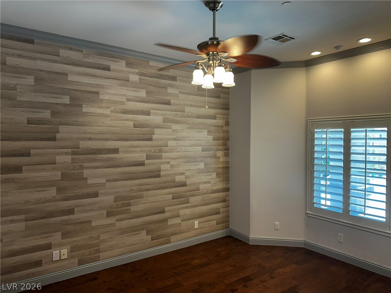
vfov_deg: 56.8
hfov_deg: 71.6
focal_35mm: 24
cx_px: 196
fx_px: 271
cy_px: 146
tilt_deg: -1.1
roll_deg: +0.2
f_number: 1.78
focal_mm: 6.86
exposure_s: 1/120
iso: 160
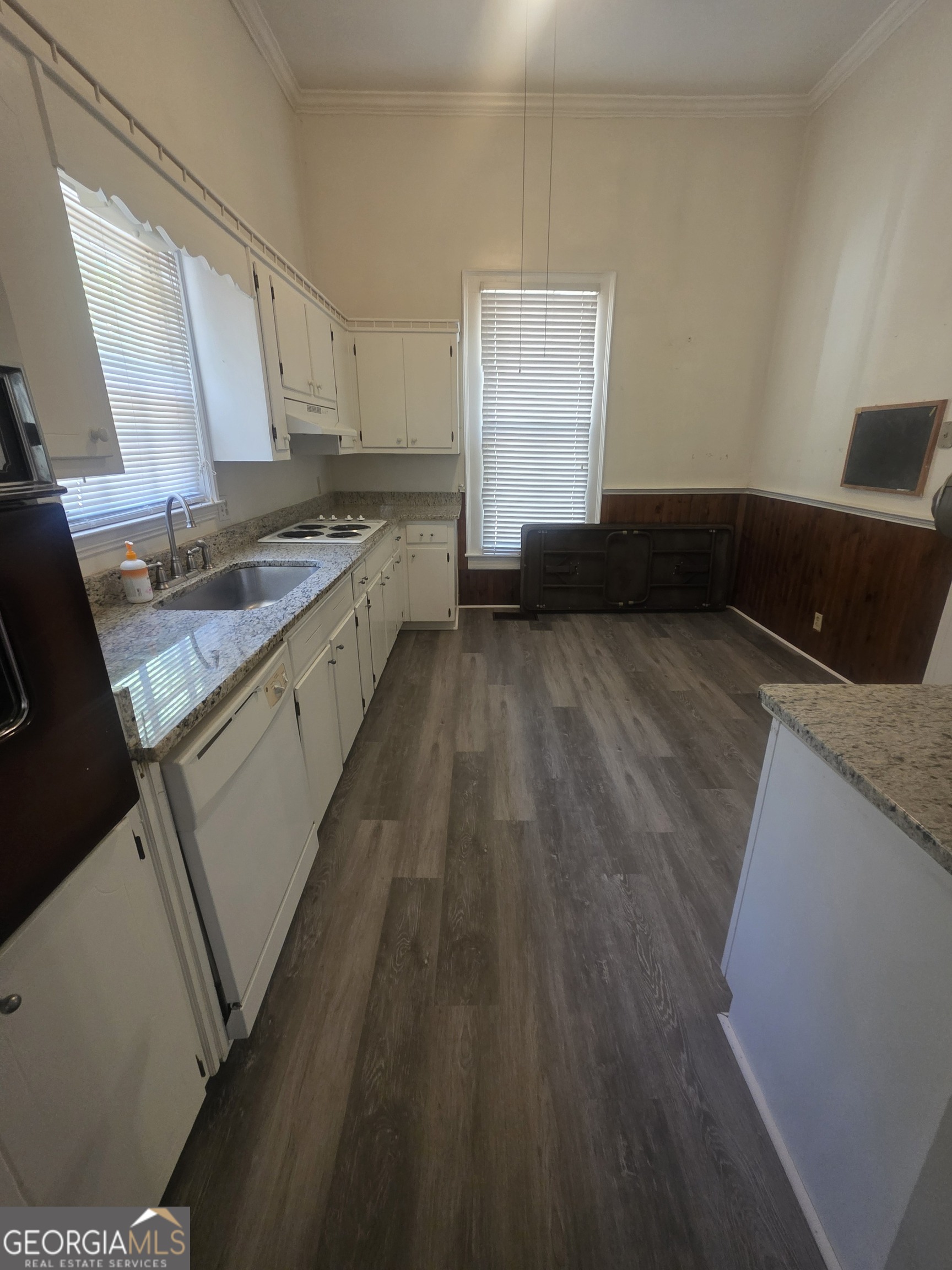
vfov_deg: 106.2
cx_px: 476
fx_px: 477
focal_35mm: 13
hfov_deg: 89.9
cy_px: 635
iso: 500
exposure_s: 1/60
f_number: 1.9
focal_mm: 2.2
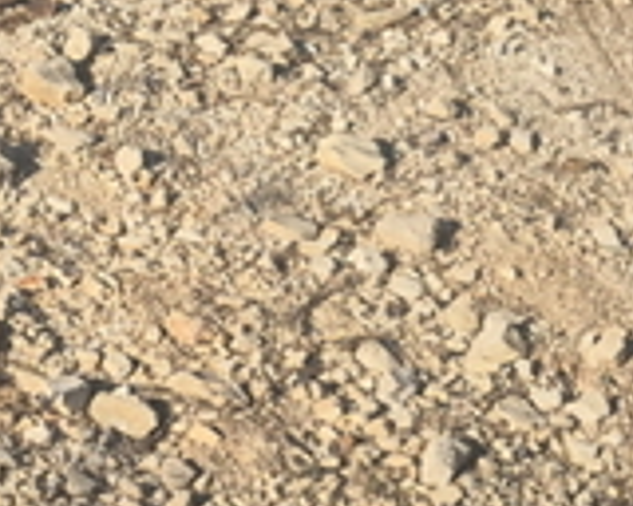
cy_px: 221
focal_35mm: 168
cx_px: -692
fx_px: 3147
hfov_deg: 10.4
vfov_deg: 9.2
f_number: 1.8
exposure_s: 1/1864
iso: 25
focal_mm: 5.4
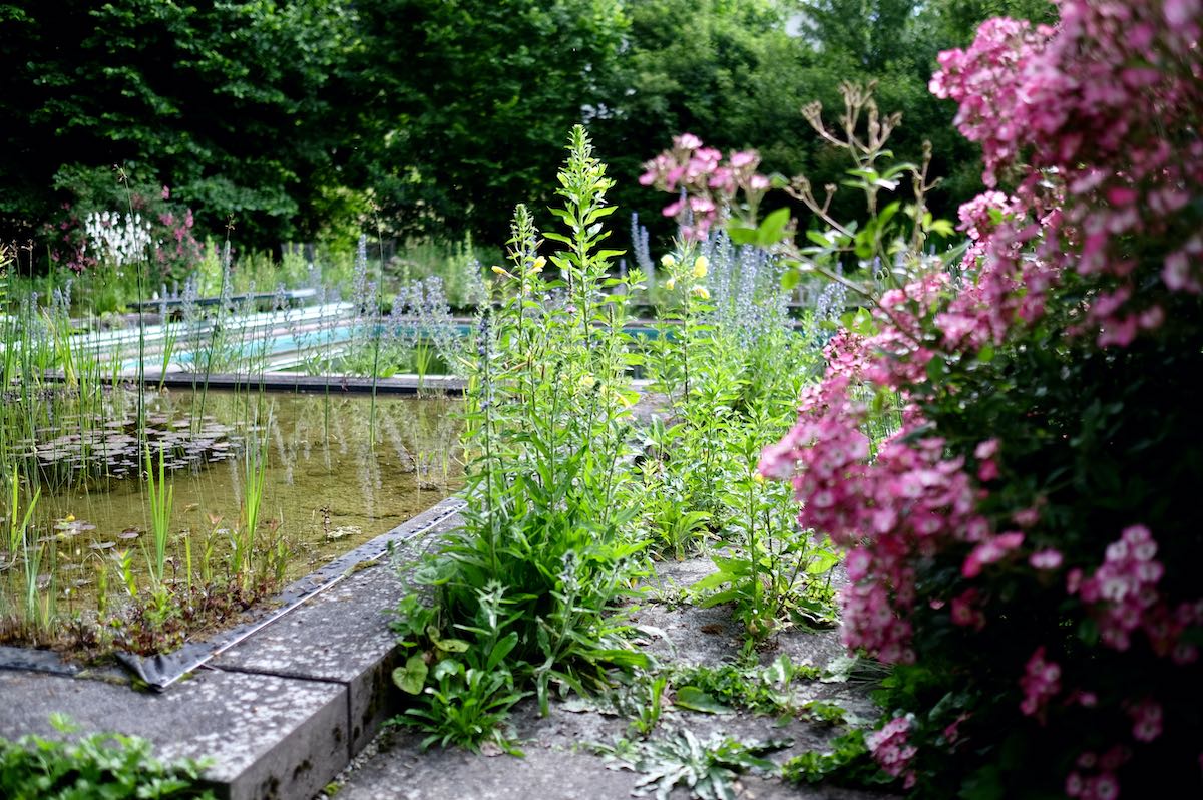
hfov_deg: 54.5
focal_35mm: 35
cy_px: 400
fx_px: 1169
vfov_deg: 37.8
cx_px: 602
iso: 200
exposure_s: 1/850
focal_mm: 23
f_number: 1.4
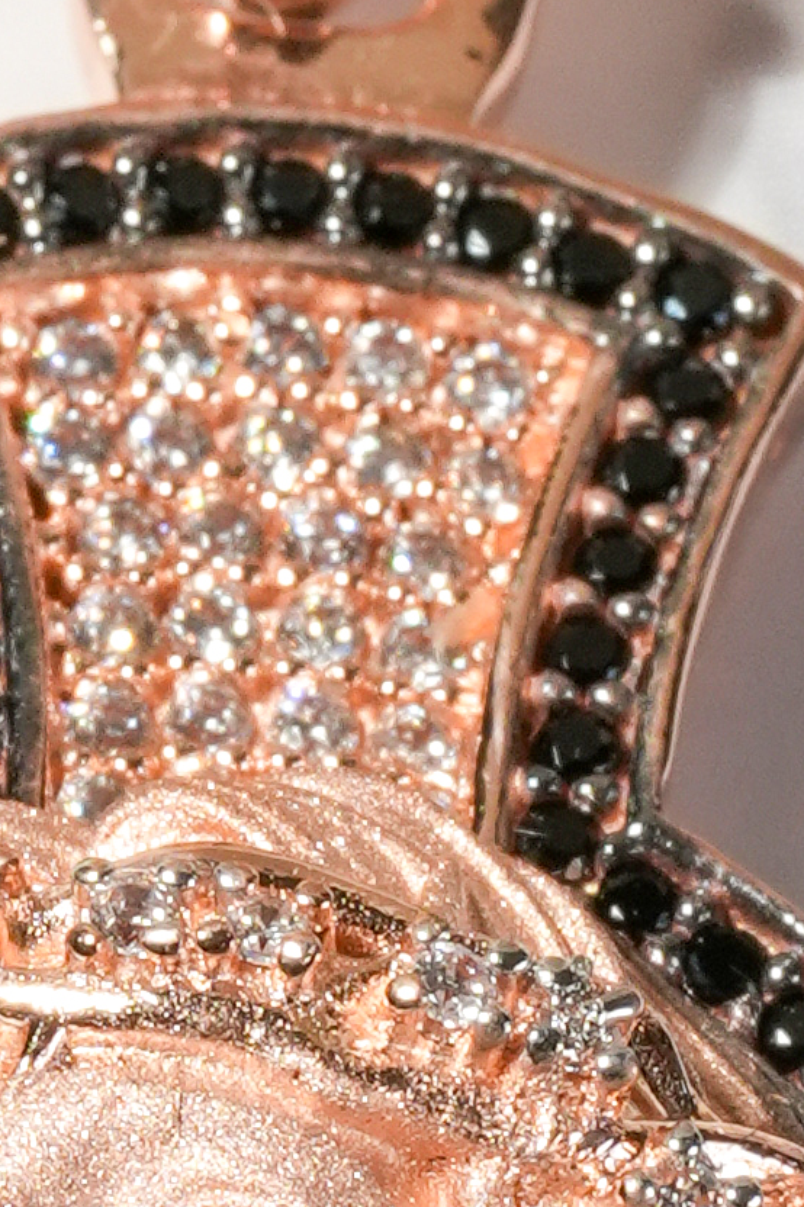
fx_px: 39316
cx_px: 457
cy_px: 1487
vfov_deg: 1.8
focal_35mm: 1173
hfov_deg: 1.2
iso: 250
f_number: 11
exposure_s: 1/80
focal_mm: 105
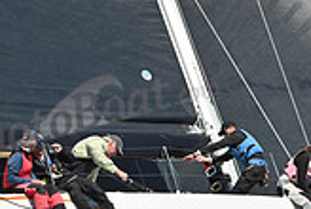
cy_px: 240
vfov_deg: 4.1
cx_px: -144
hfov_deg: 6.1
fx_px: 2899
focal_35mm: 335
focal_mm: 95
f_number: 10
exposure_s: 1/1000
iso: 320
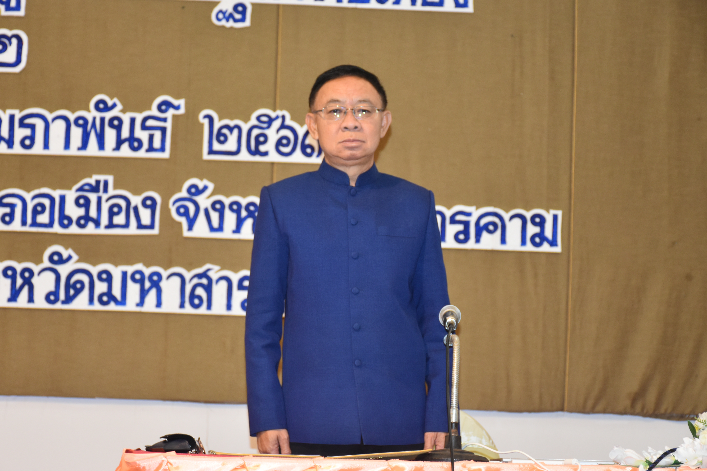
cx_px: 343
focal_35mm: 96
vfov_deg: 14.3
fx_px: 1885
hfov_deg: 21.2
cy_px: 239
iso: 800
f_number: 5
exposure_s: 1/80
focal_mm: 62
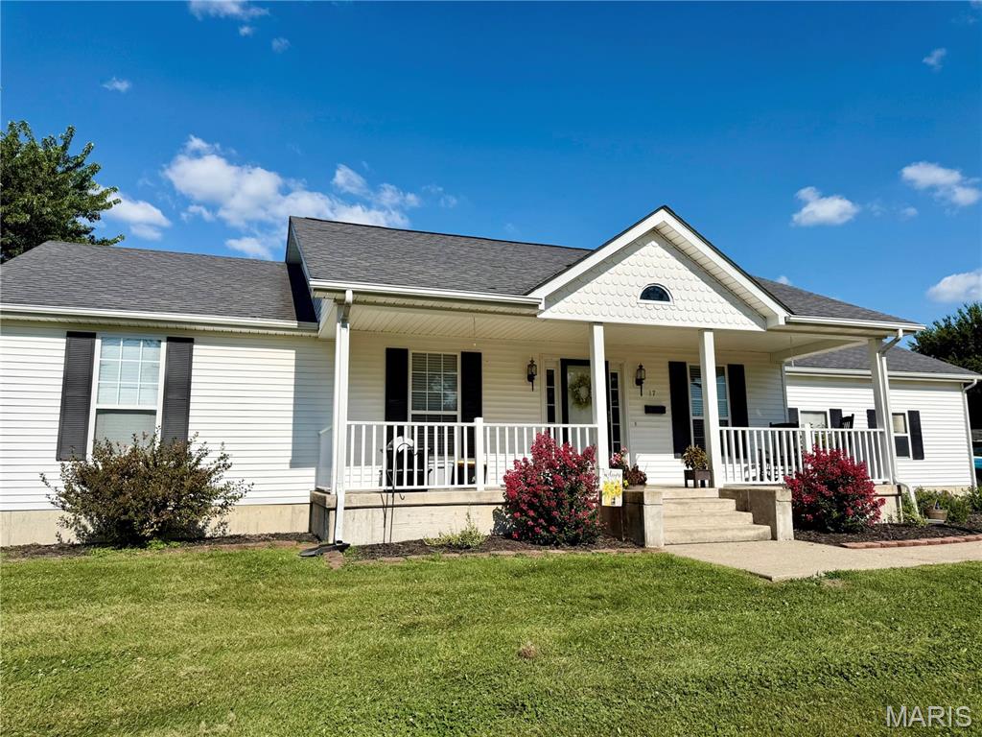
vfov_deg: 56.8
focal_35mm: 24
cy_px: 368
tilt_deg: +10.0
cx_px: 491
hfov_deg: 71.6
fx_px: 681
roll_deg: +0.7
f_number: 1.78
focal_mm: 6.76
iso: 80
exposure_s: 1/9091
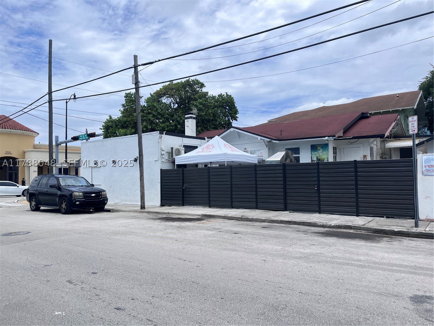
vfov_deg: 53.1
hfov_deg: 67.3
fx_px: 326
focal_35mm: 26
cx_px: 217
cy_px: 163
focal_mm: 5.1
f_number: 1.6
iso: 50
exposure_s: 1/4016
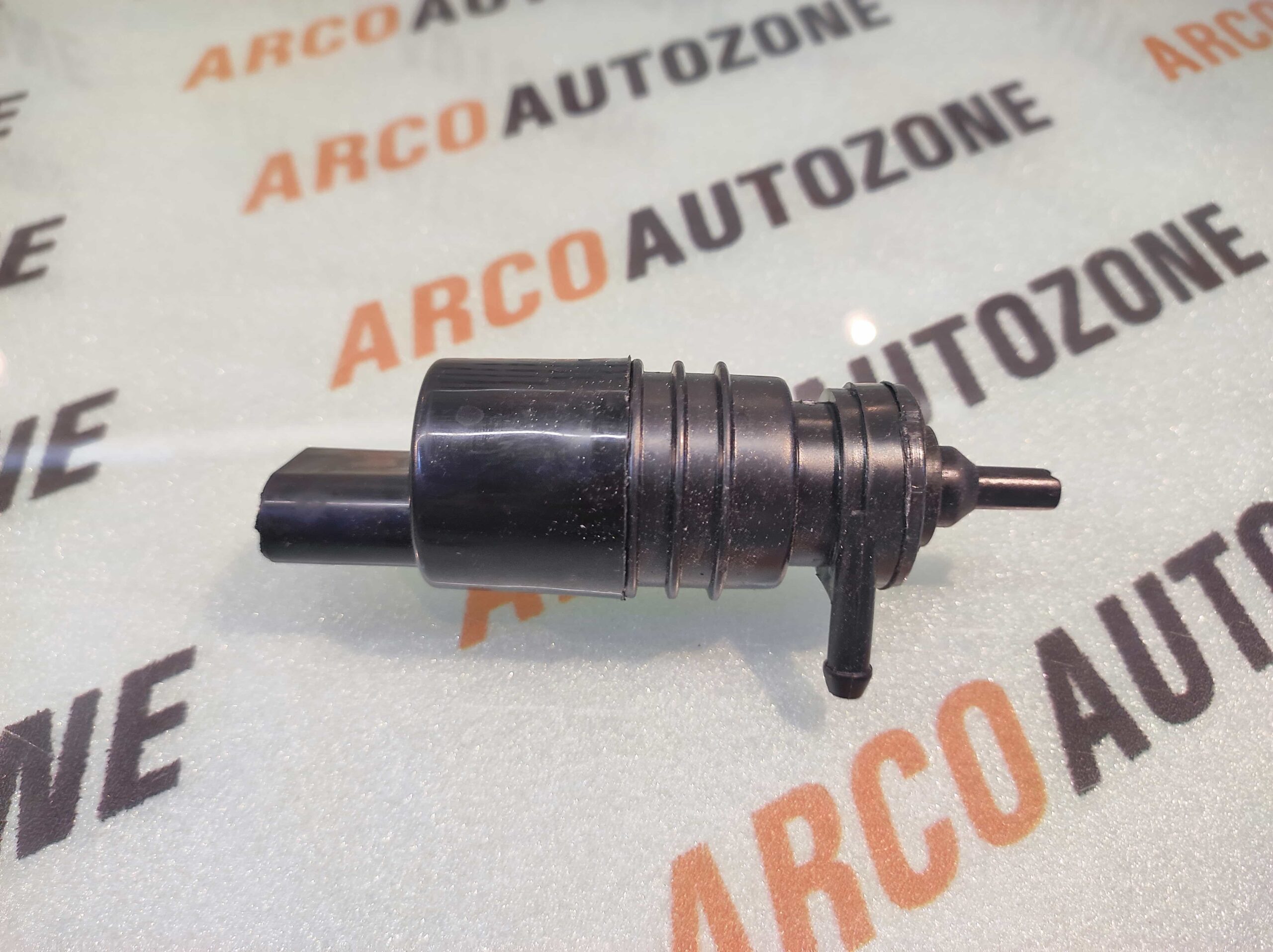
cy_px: 476
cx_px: 636
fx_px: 625
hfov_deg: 91.1
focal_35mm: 17
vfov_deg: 74.7
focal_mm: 4.74
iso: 185
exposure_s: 1/33
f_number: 1.79
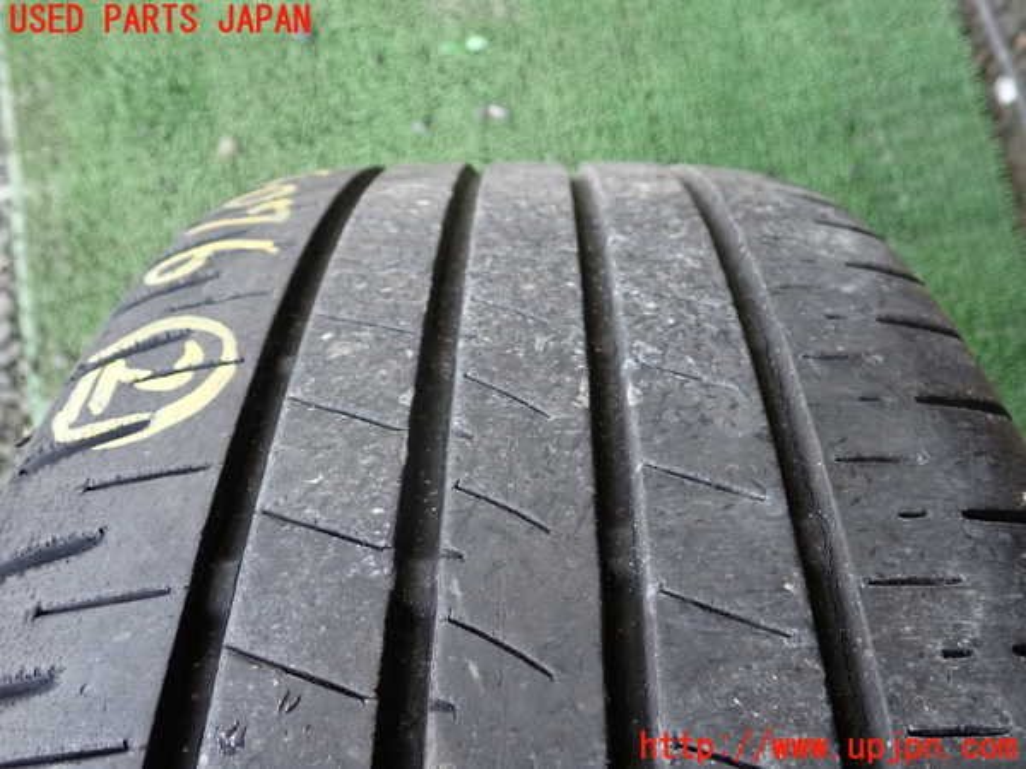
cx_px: 513
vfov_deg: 46.8
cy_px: 384
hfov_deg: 60.0
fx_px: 889
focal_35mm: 30
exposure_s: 1/60
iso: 200
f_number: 2.3
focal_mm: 5.4
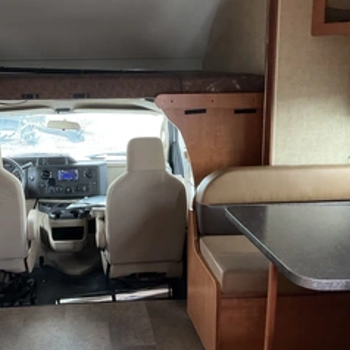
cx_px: 112
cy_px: 137
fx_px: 492
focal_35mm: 43
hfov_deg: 38.6
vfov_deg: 39.0
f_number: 1.8
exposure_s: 1/60
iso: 125
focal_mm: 3
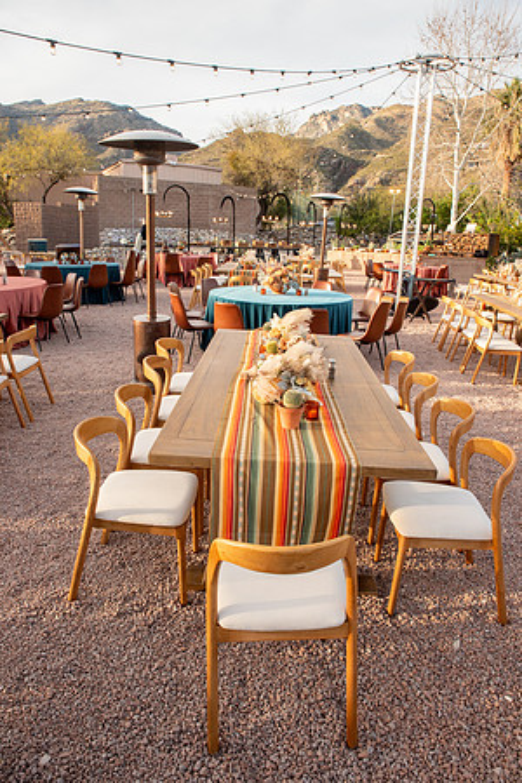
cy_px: 392
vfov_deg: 73.7
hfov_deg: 53.1
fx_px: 522
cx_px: 261
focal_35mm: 24
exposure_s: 1/160
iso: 400
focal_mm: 24
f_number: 11
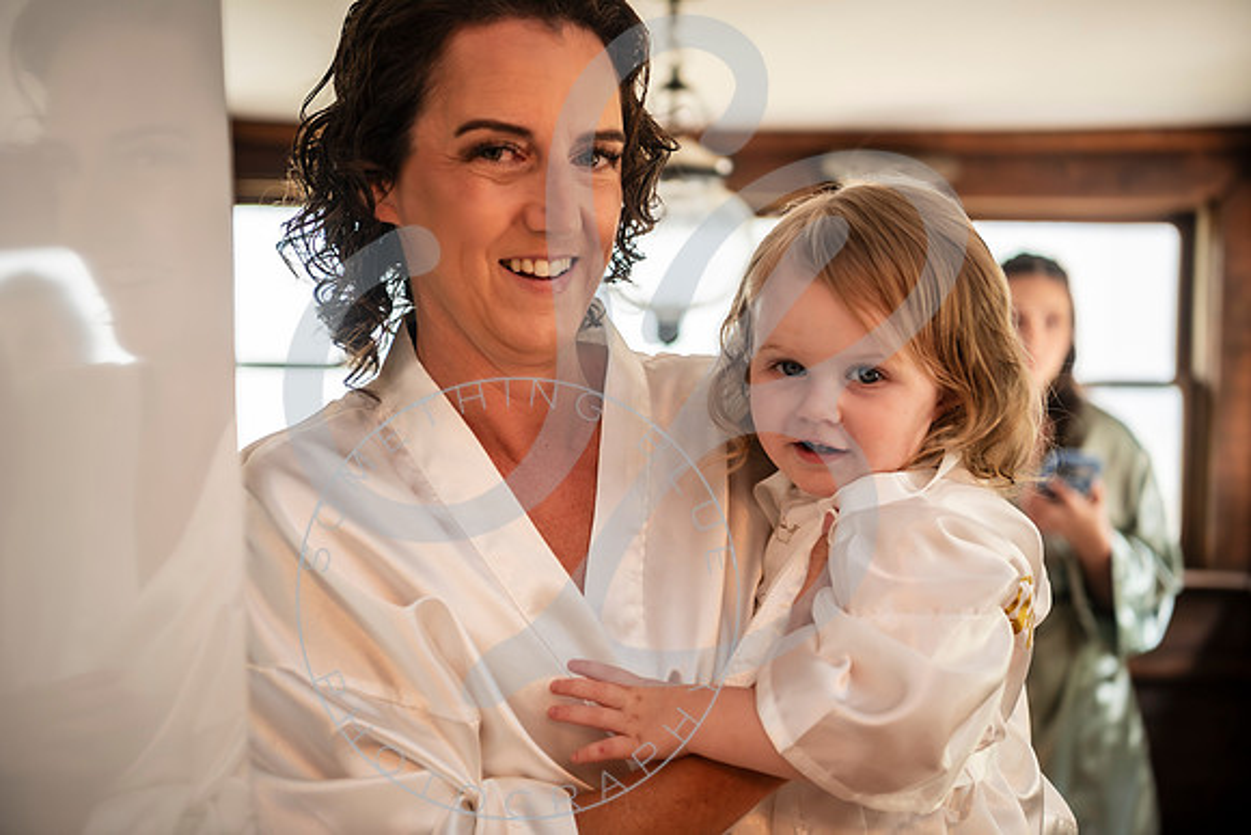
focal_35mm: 50
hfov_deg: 39.6
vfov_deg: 27.0
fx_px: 1738
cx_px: 626
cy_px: 418
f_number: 2.8
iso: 800
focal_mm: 50
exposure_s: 1/200
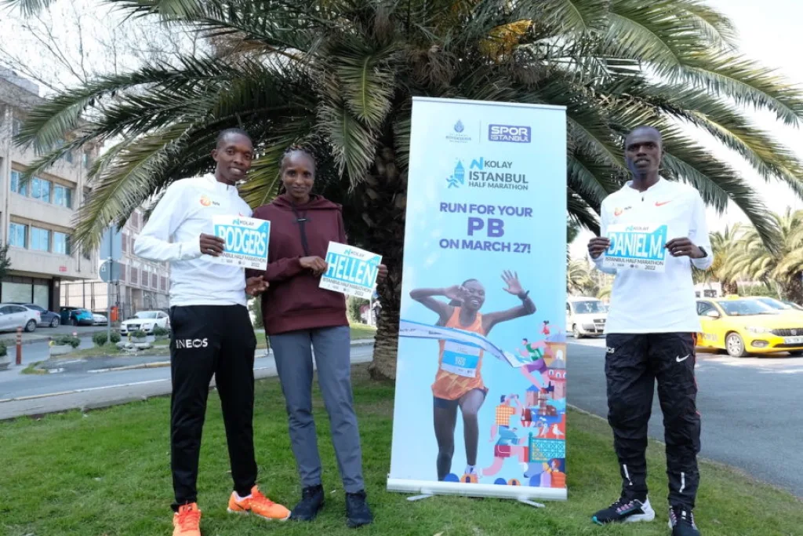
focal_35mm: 24
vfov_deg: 53.1
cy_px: 268
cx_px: 402
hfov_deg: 73.7
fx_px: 535
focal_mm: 16
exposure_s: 1/500
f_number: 8
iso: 2500
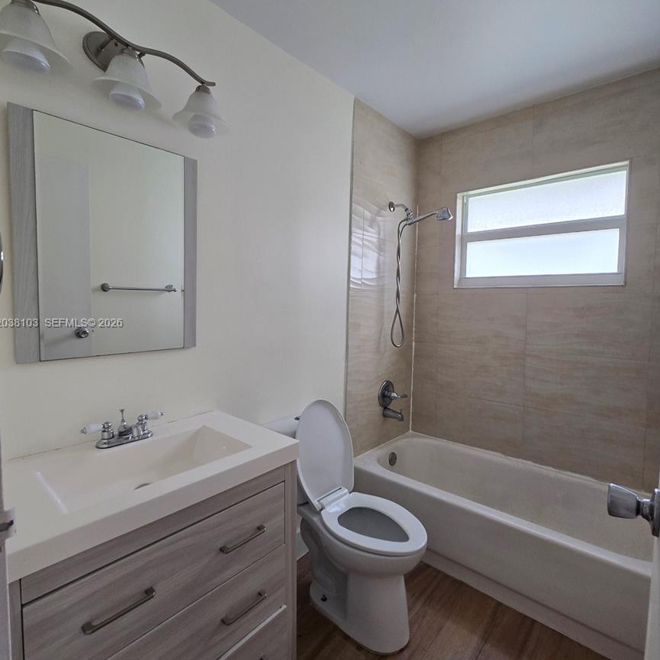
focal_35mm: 16
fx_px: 345
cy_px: 324
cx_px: 325
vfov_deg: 87.4
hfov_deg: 87.4
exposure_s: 1/60
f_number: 2.2
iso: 64
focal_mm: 2.2
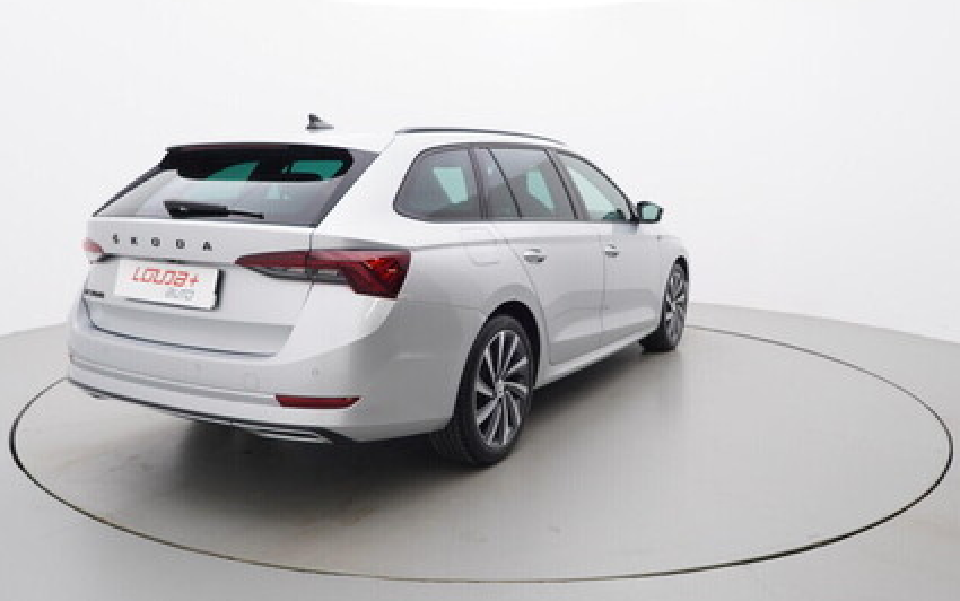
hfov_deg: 63.4
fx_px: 776
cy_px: 290
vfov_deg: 42.3
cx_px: 466
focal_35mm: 30
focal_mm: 15
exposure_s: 1/80
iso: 200
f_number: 5
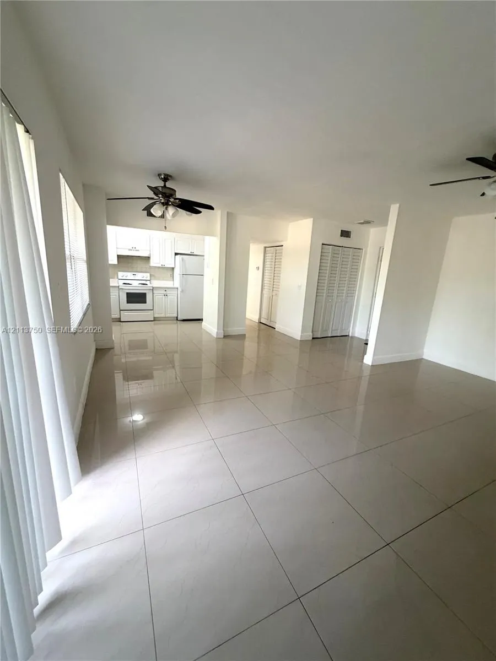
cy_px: 330
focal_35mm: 14
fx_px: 267
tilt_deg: -12.2
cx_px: 248
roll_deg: -2.5
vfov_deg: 102.1
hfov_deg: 85.7
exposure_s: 1/60
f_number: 2.2
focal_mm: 2.22
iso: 250
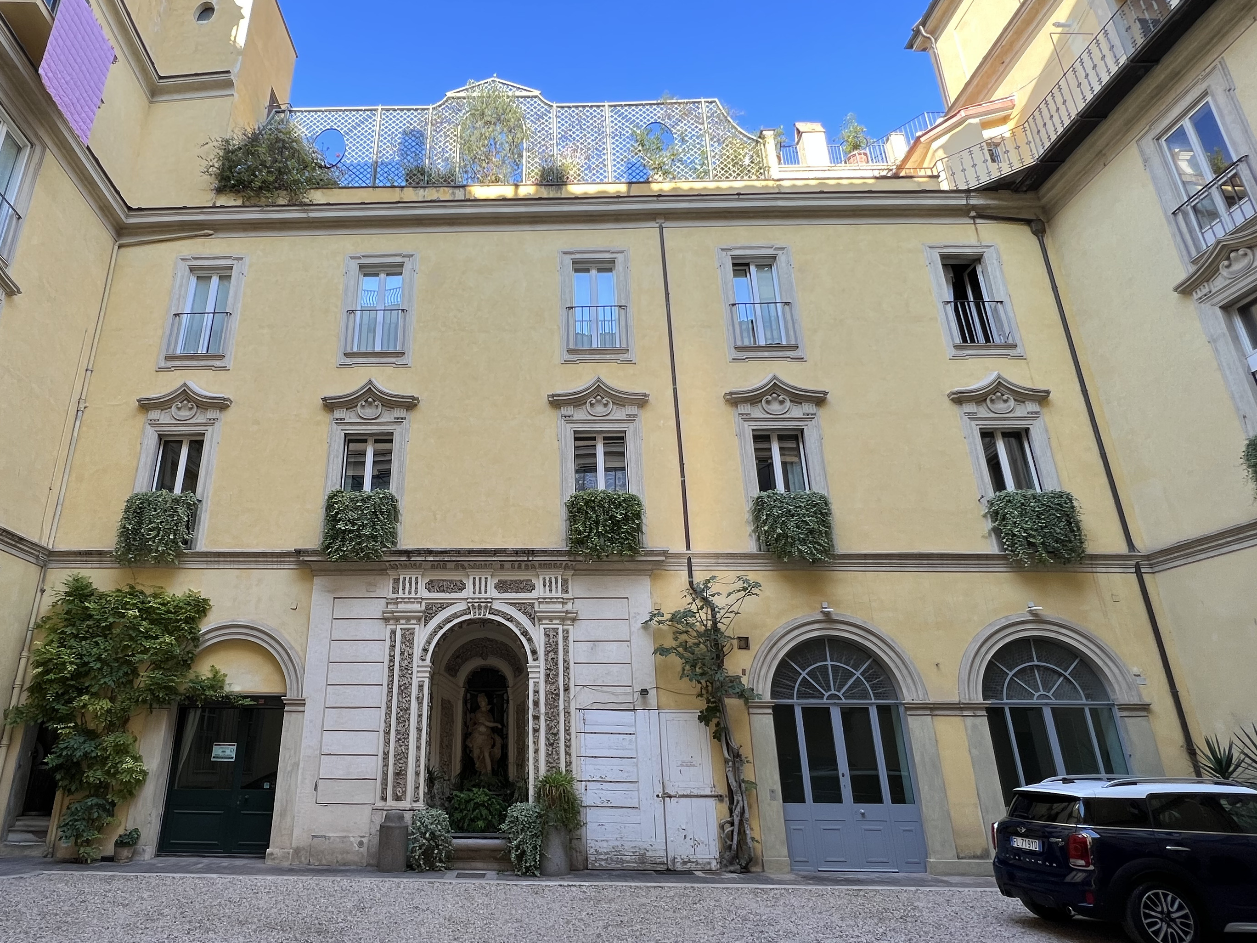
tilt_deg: +20.7
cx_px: 510
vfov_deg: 68.7
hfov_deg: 83.7
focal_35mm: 19
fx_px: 690
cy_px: 488
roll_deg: -0.5
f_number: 1.8
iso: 32
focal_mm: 1.57
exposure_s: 1/172
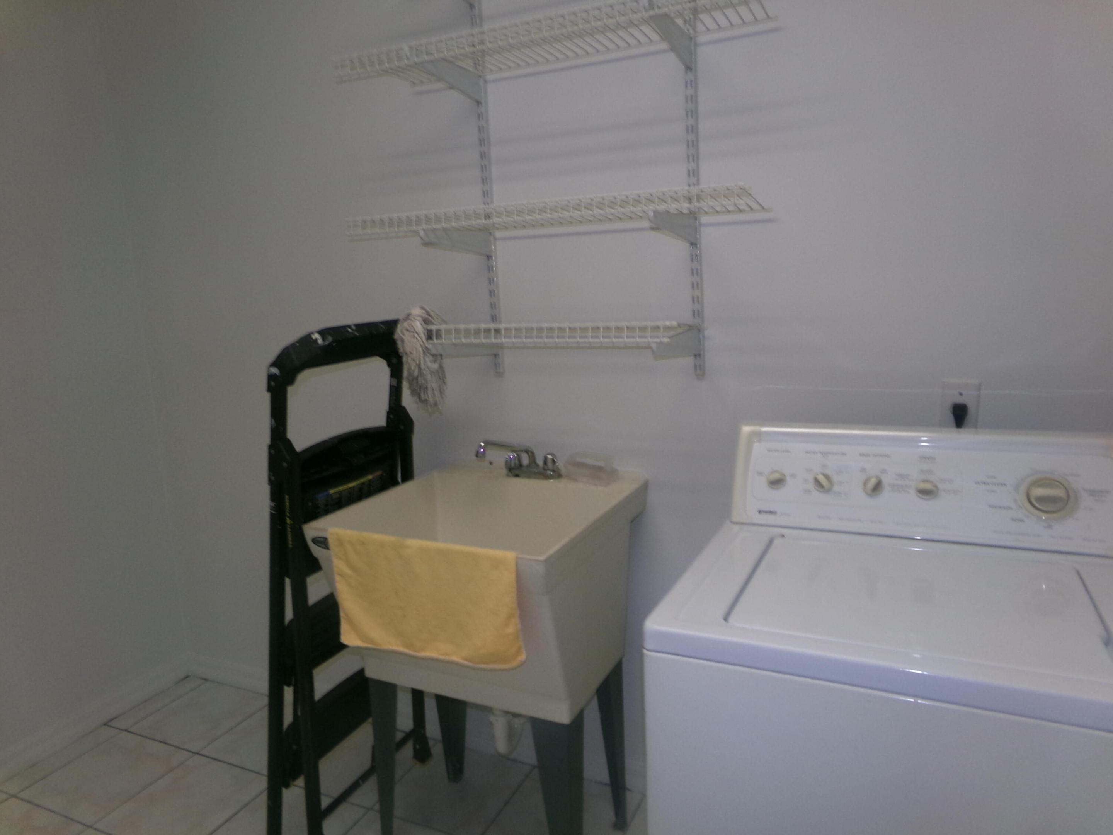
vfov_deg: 56.8
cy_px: 418
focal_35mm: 24
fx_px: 772
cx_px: 556
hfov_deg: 71.6
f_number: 3.7
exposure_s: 1/34
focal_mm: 4.3
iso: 200
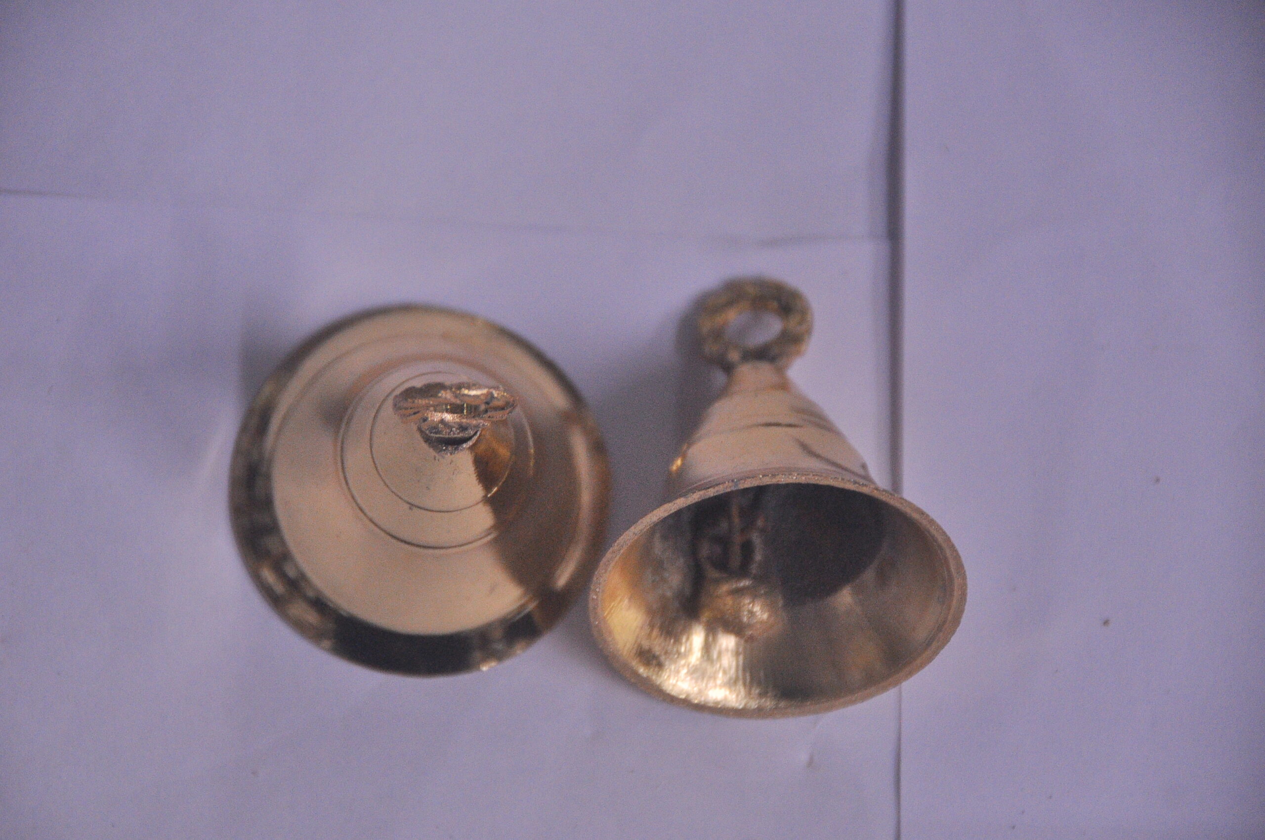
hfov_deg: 9.2
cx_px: 632
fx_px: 7896
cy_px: 420
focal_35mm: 225
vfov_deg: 6.1
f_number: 5.6
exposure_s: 1/60
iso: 1250
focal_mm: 150
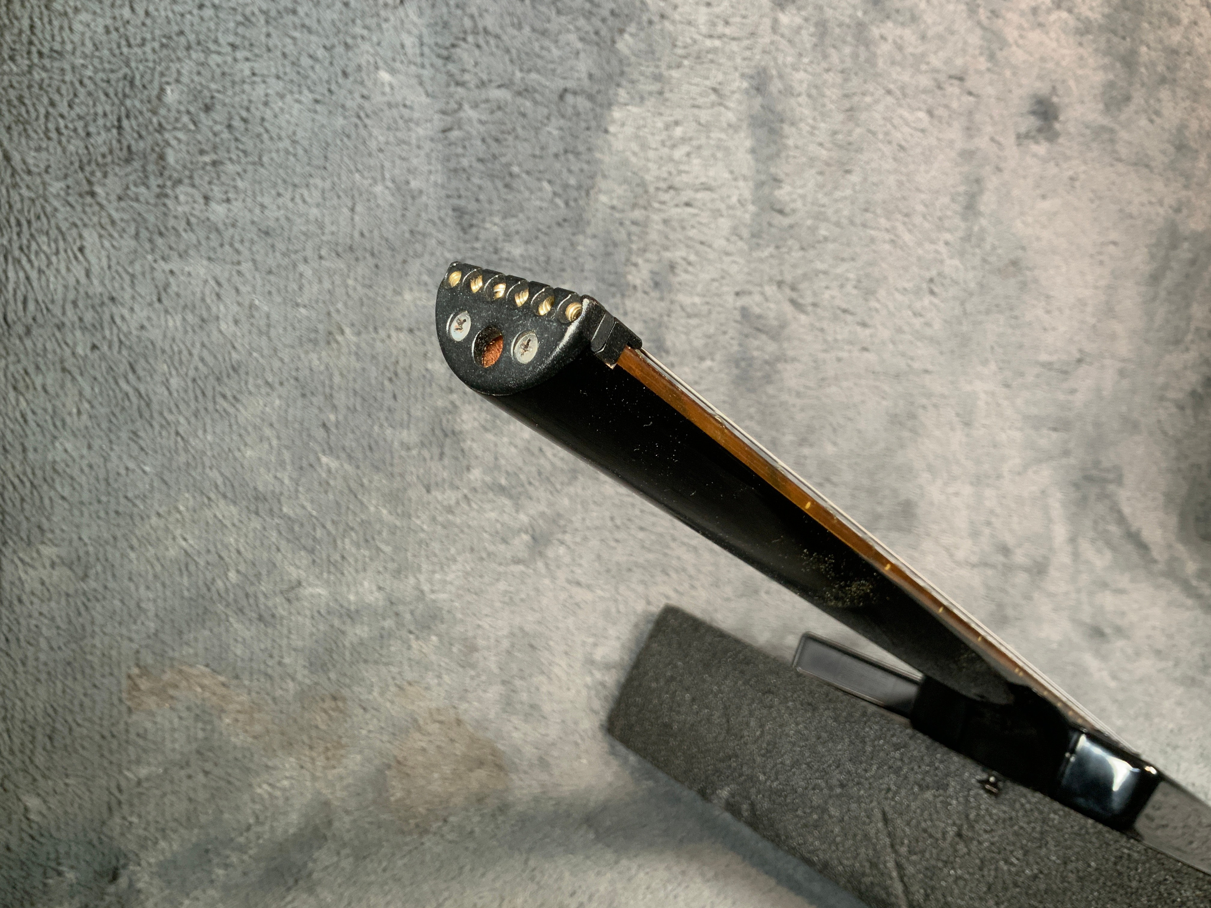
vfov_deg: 48.2
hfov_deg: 61.7
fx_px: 1015
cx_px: 606
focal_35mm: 29
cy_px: 454
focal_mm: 3
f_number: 1.8
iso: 64
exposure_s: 1/104
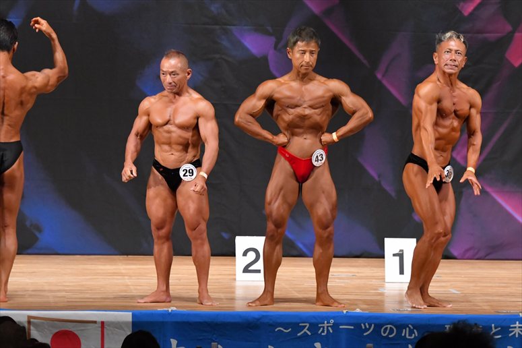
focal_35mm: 240
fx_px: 3478
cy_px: 174
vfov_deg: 5.7
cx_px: 261
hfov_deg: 8.6
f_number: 5.6
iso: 6400
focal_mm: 160
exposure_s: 1/400
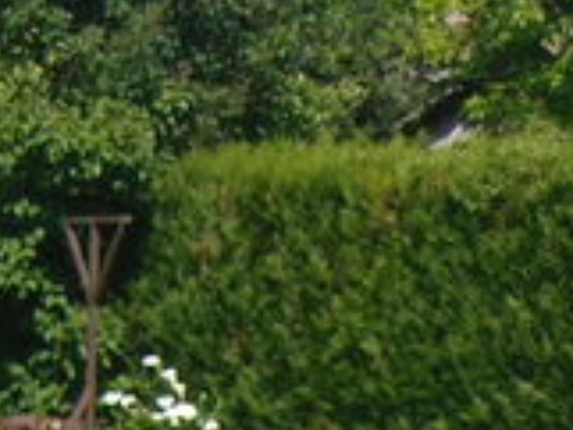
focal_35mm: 149
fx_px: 2468
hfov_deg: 12.3
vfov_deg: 10.0
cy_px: 210
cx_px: -391
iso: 64
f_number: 2.9
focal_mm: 4.3
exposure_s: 1/800
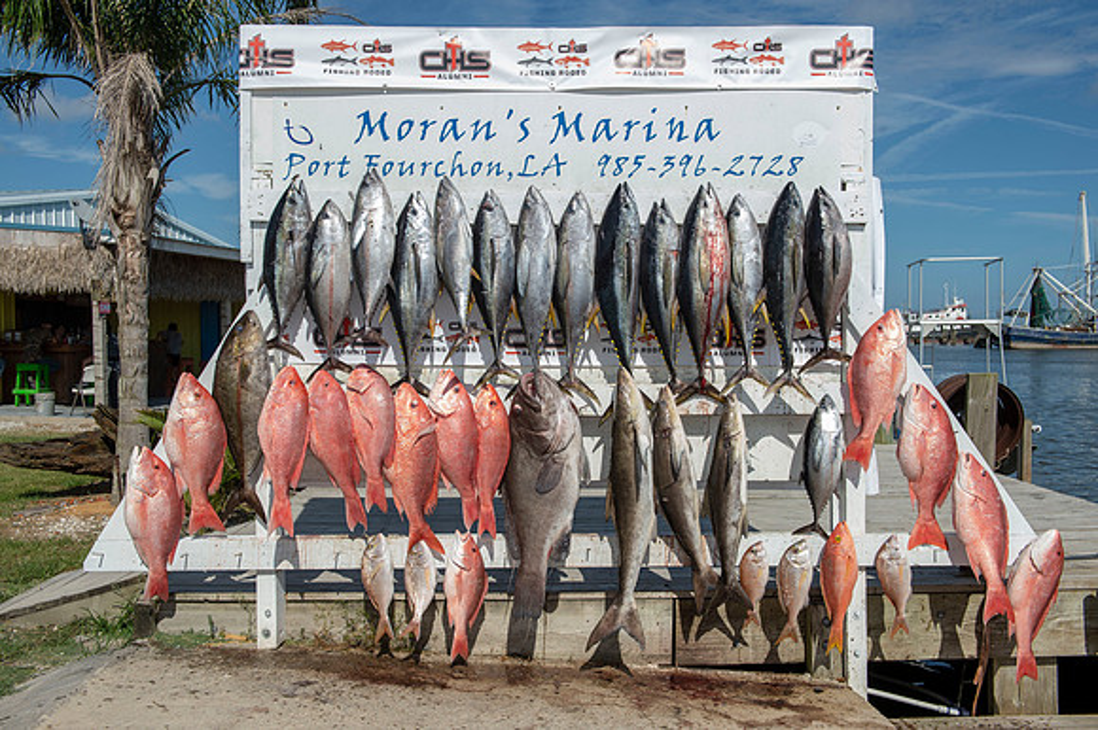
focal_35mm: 34
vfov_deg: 38.8
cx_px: 549
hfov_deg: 55.8
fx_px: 1036
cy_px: 365
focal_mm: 34
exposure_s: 1/200
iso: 50
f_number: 9
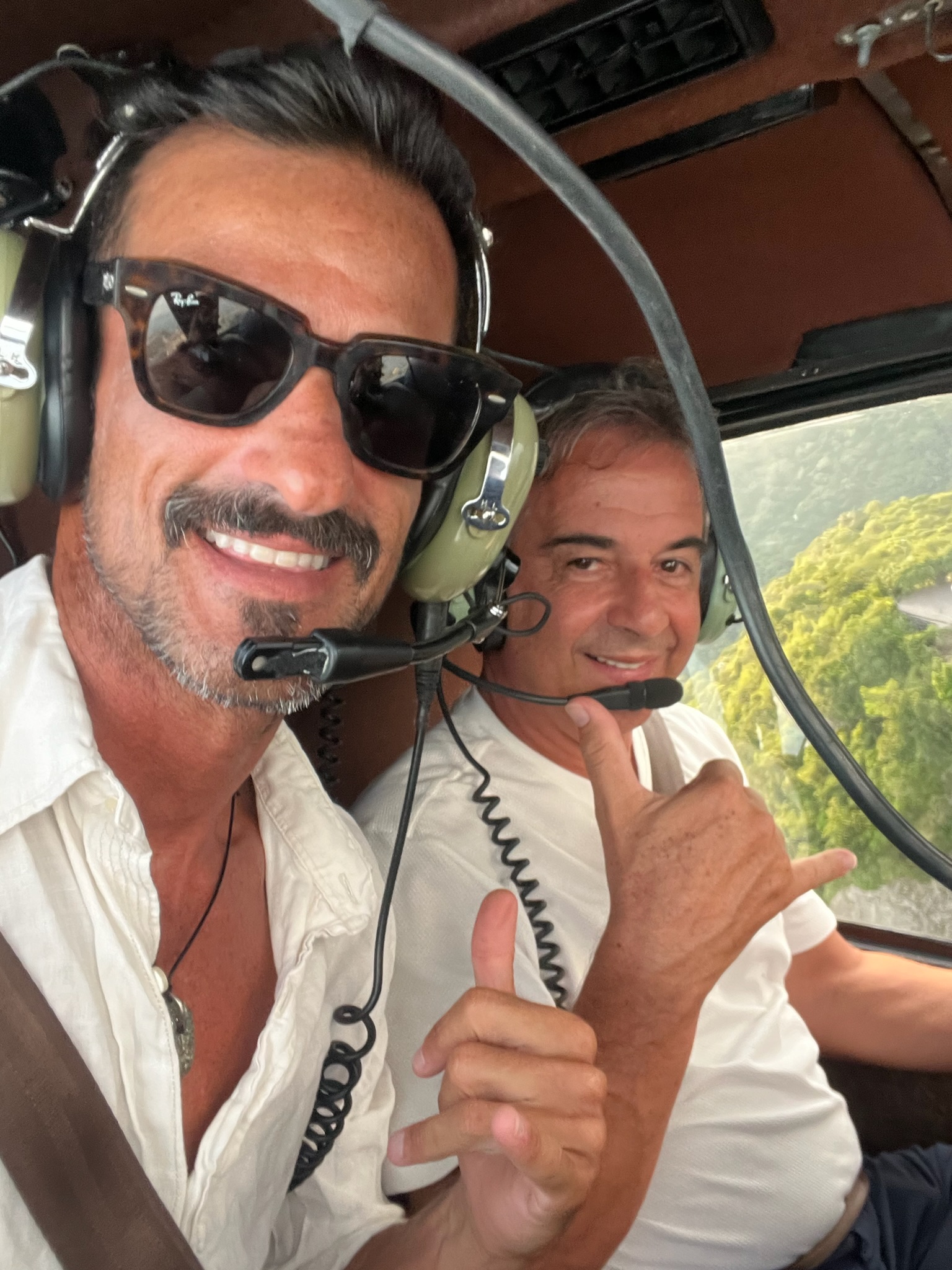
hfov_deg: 46.8
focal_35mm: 30
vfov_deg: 60.0
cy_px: 635
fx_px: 1100
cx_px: 476
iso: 250
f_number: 2.2
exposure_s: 1/60
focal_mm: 2.71
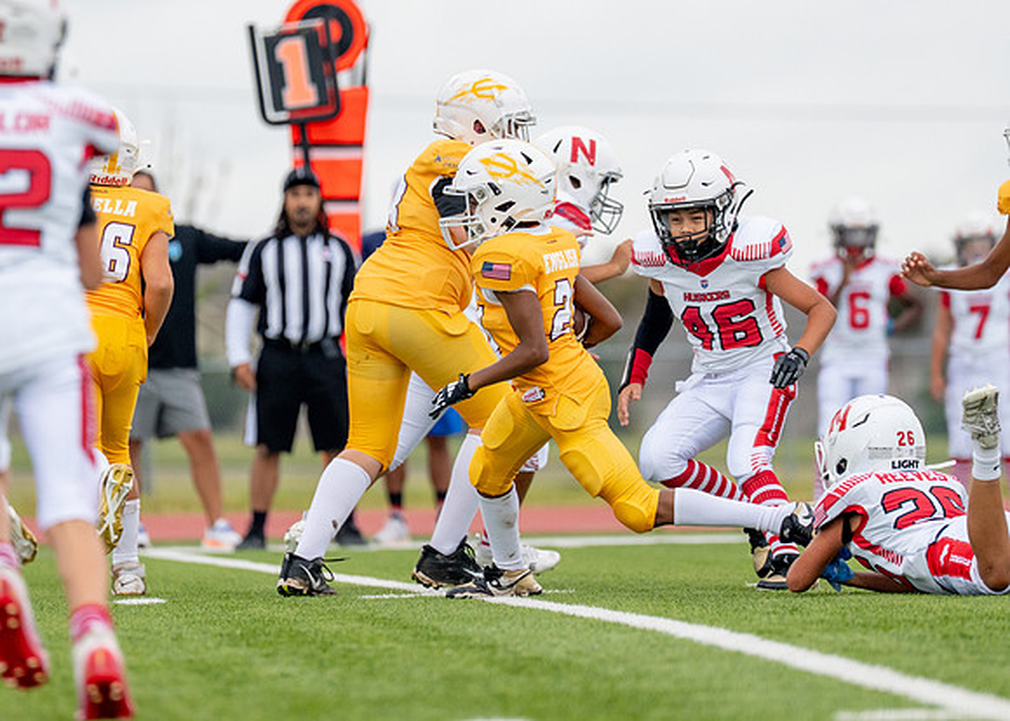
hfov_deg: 5.0
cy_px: 300
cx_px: 503
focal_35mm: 401
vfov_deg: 3.6
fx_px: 11491
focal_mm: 200
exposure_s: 1/2000
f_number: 2.8
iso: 500
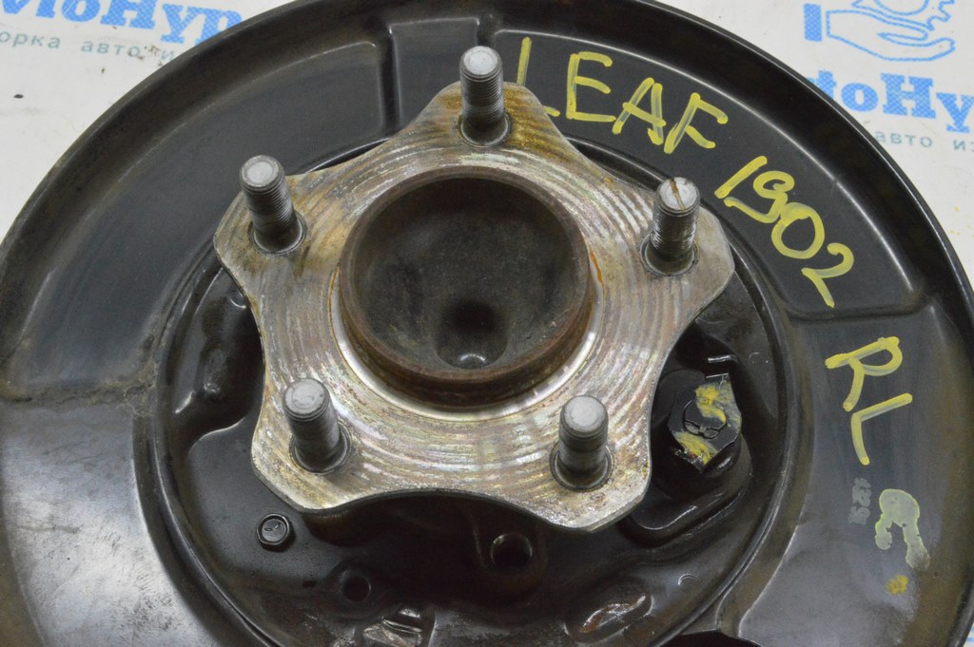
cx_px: 487
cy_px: 324
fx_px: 1541
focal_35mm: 57
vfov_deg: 23.7
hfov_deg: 35.1
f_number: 20
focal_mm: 38
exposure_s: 1/20
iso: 6400
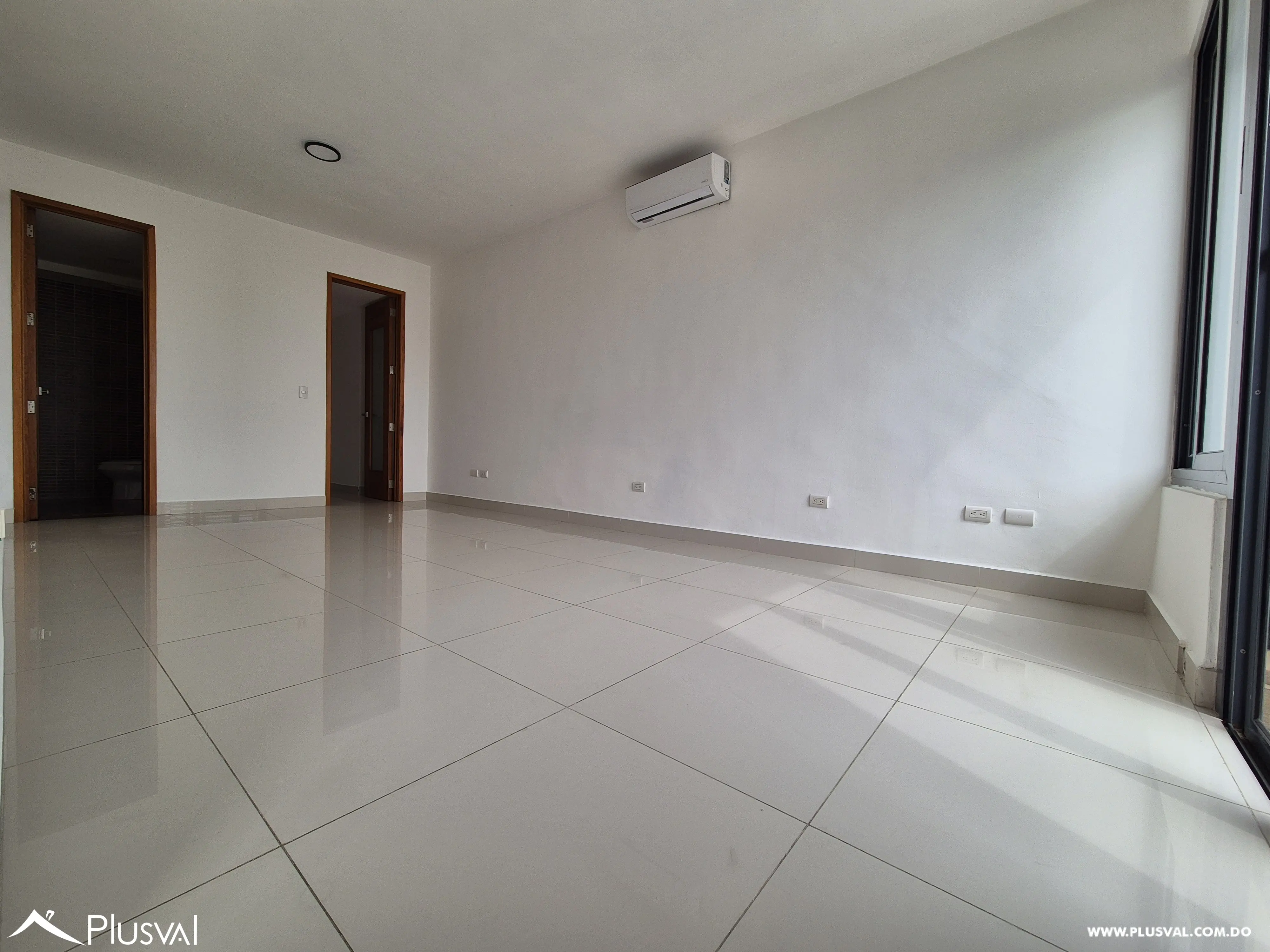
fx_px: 477
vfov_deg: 89.9
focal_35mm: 13
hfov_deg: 106.2
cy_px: 476
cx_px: 635
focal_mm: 2.2
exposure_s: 1/326
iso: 50
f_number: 2.2
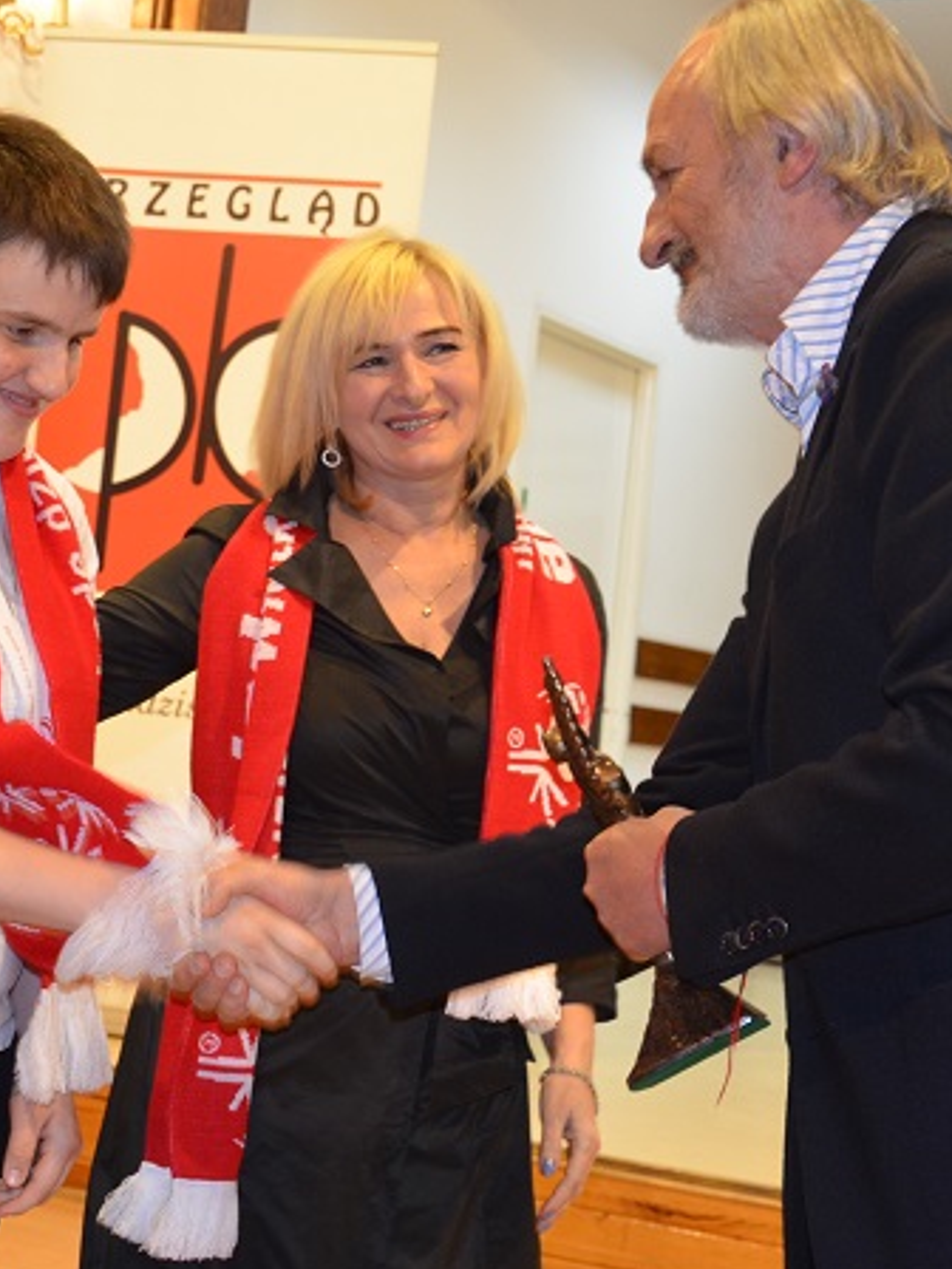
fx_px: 2640
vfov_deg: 27.0
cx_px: 431
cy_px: 630
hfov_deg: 20.4
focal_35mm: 72
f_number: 4
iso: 900
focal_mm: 28
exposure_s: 1/60
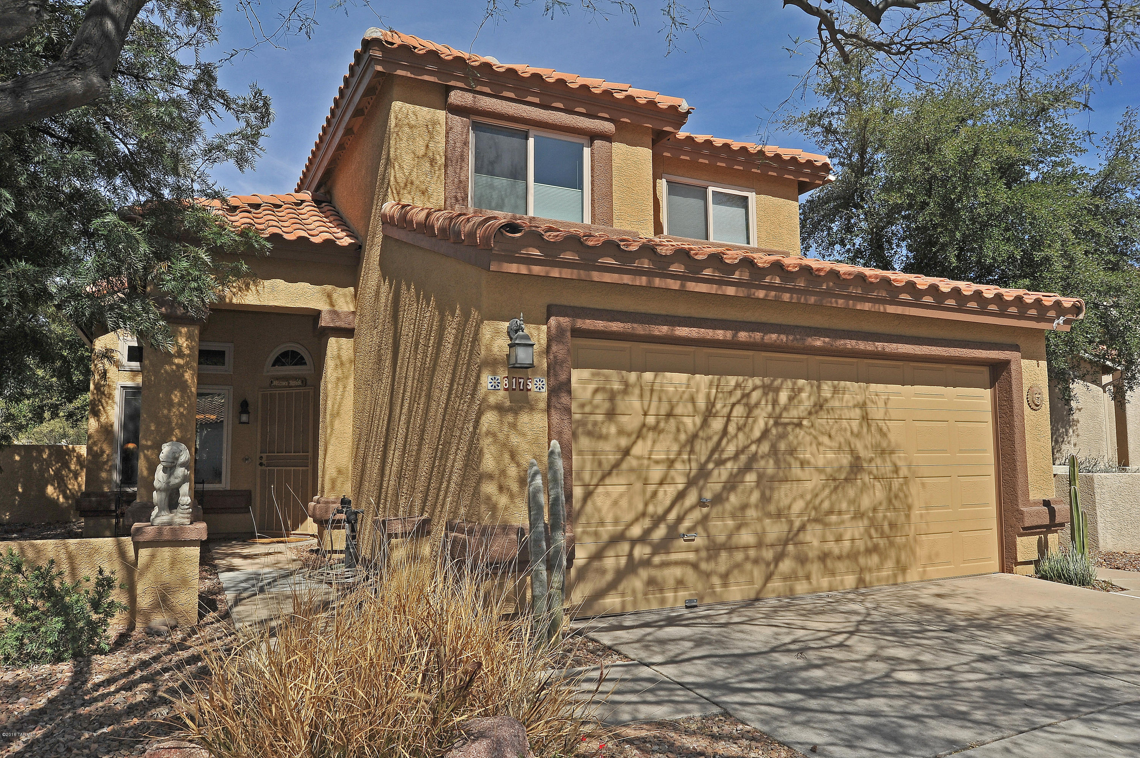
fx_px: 823
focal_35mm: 26
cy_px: 379
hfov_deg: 69.4
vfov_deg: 49.5
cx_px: 570
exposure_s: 1/320
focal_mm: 26
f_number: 14
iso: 320
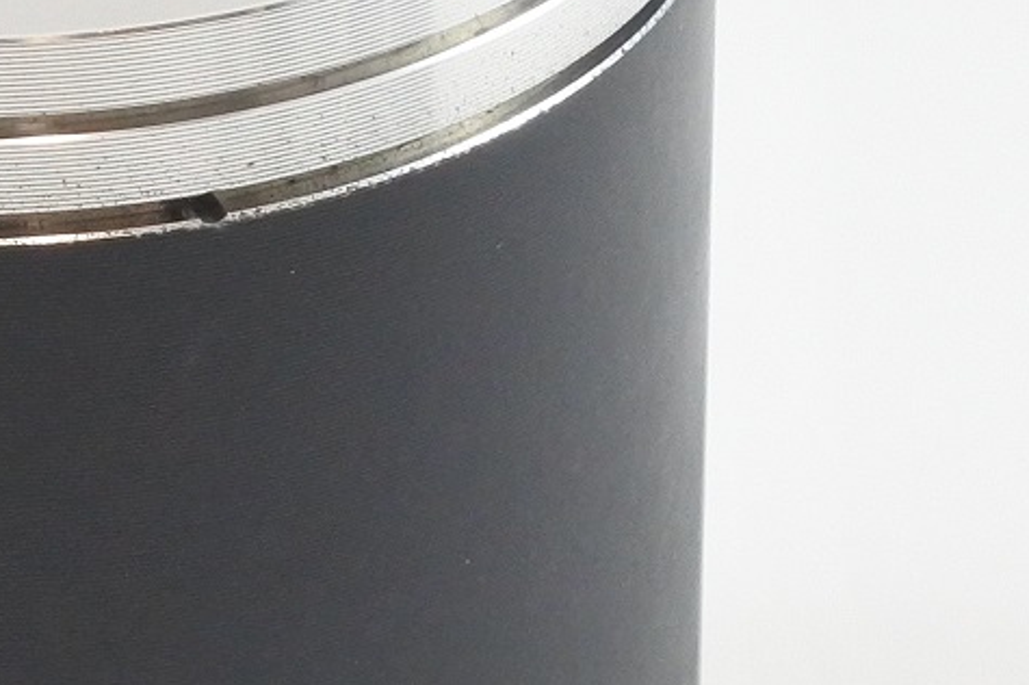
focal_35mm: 246
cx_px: -15
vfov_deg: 5.6
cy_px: 377
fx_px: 7026
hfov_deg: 8.3
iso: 720
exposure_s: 1/125
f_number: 5
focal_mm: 22.7
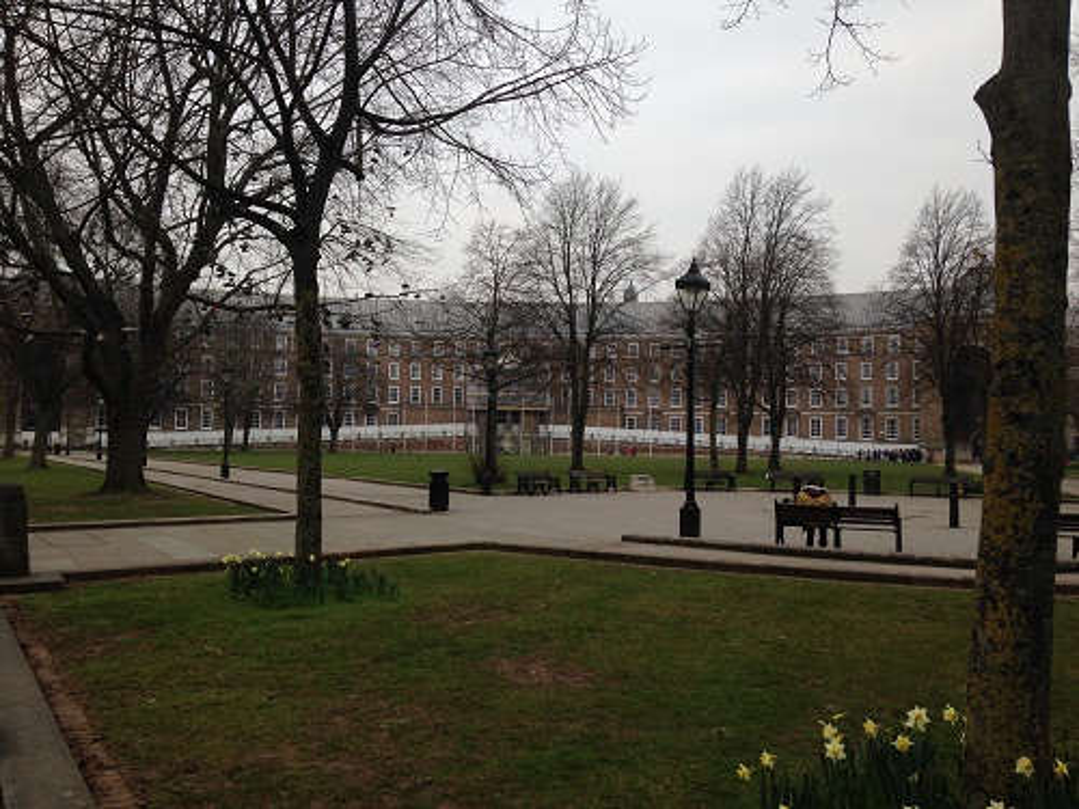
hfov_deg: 55.4
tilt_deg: +0.5
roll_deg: -1.7
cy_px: 404
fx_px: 1029
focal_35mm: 33
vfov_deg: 42.9
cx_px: 540
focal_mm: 4.12
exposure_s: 1/935
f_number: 2.4
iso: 50
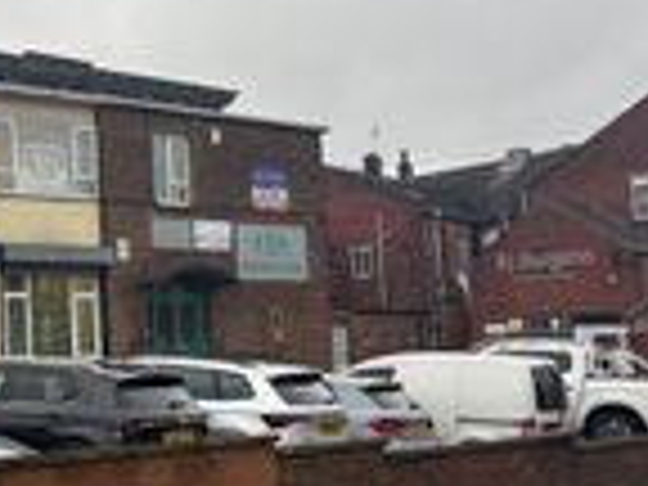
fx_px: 1348
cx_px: -99
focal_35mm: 72
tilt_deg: +4.0
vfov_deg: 20.4
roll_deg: +1.8
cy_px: 248
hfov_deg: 24.8
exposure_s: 1/336
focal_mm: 5.96
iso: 50
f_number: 1.6
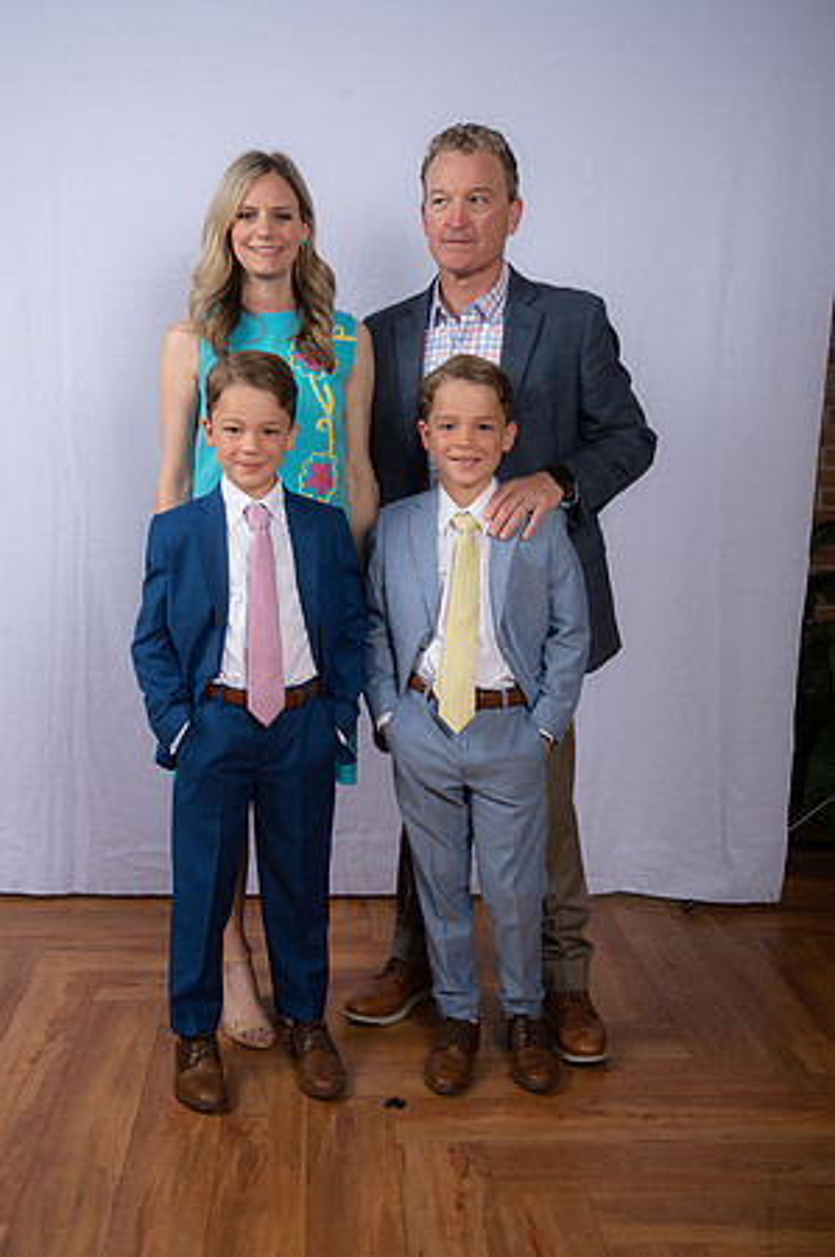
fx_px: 1465
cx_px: 418
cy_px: 628
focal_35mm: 42
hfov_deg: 31.8
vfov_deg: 46.4
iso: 250
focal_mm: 42
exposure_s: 1/160
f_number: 8
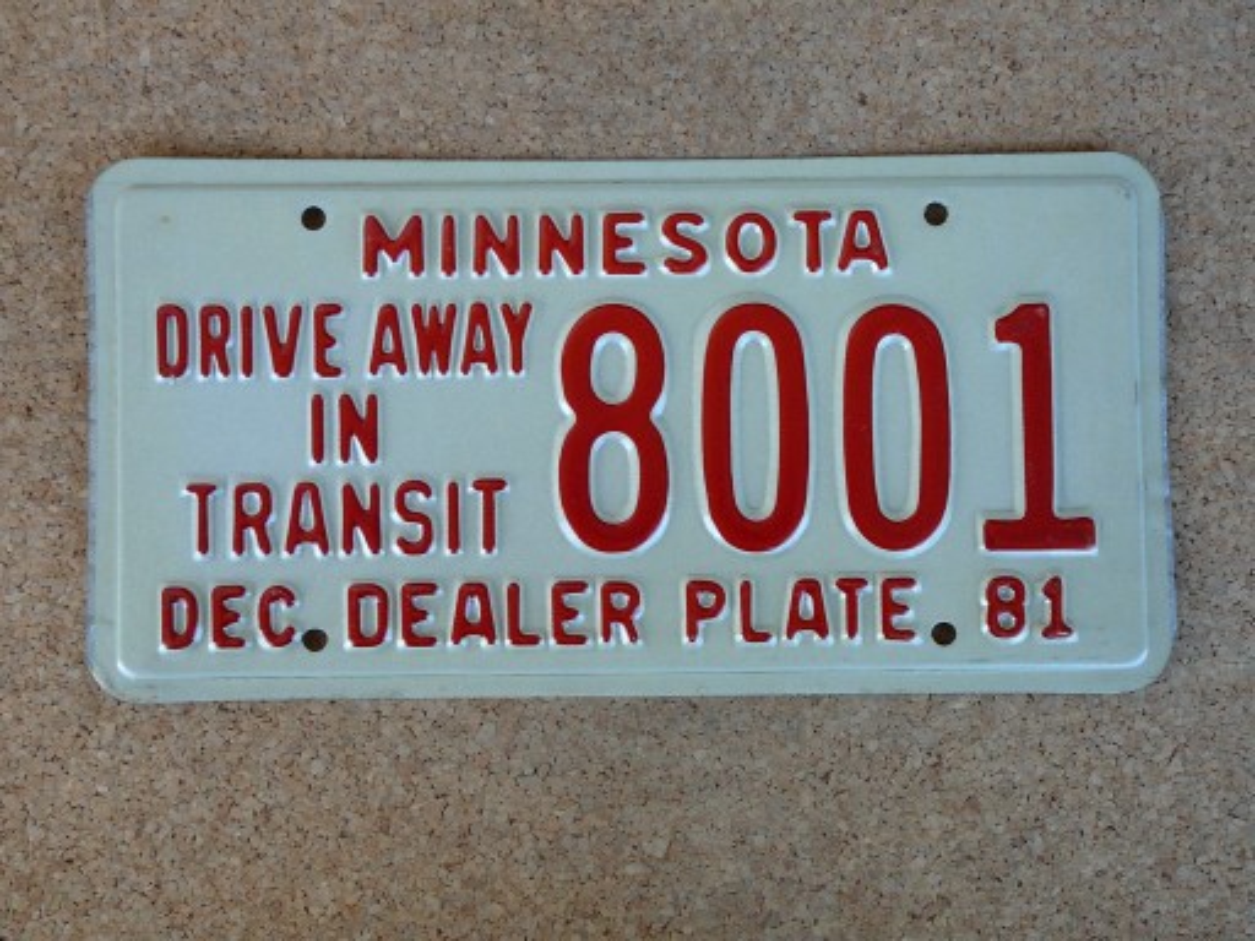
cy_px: 470
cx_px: 628
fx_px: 1559
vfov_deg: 33.6
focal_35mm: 43
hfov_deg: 43.9
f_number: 3.2
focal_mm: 6.4
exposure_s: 1/60
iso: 100
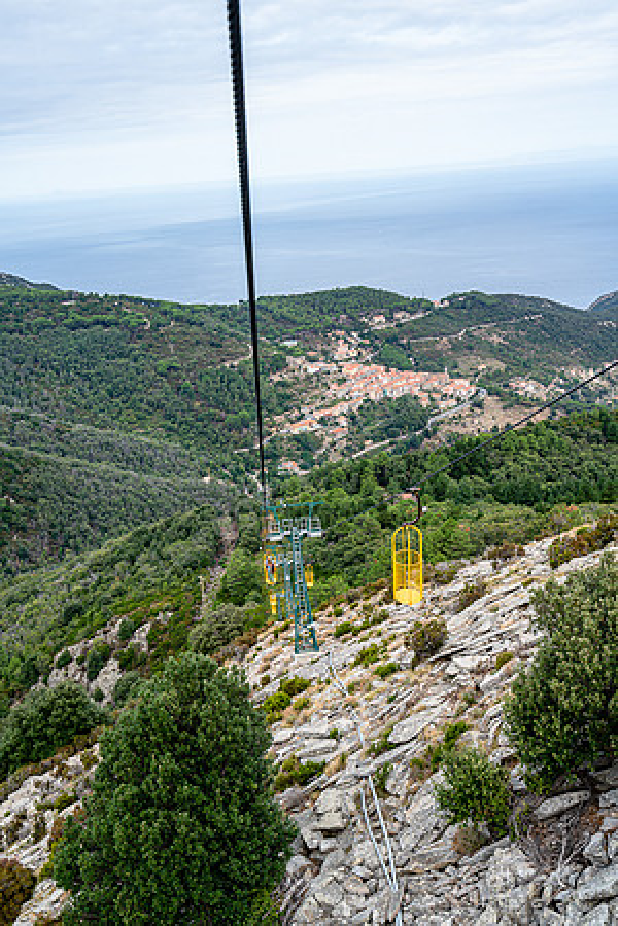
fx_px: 901
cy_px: 463
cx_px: 309
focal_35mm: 35
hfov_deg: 37.9
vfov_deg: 54.4
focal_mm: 35
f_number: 6.3
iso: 200
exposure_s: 1/200
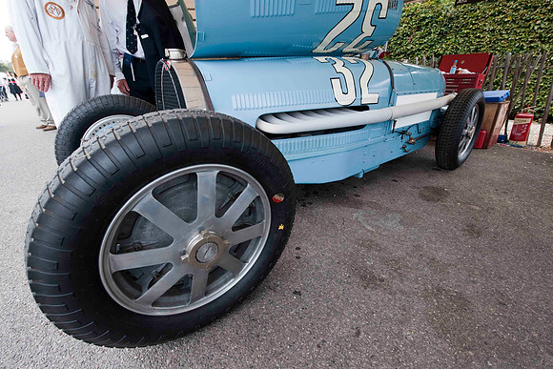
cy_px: 184
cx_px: 276
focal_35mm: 16
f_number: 10
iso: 400
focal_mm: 16
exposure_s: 1/60
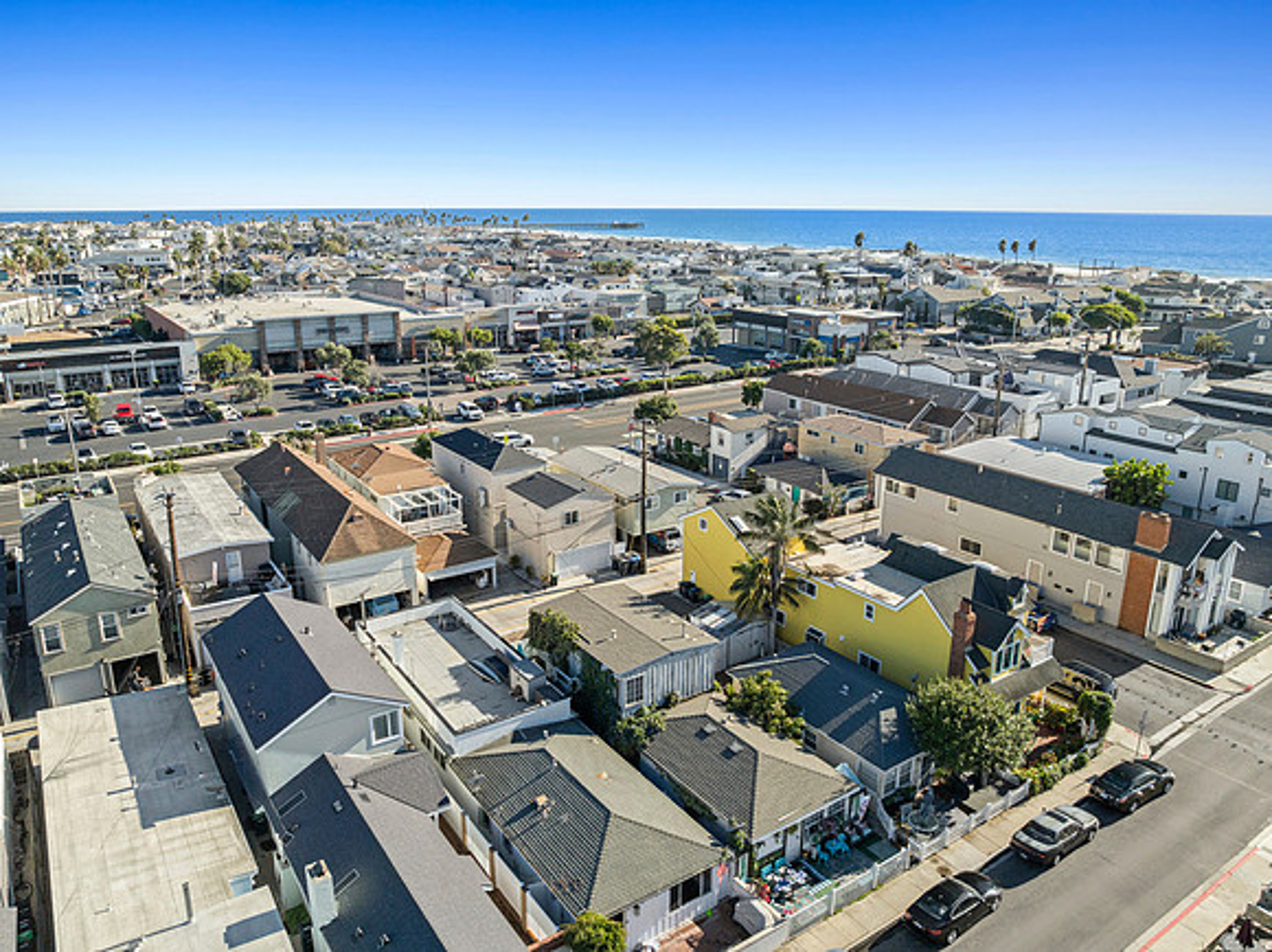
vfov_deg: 56.7
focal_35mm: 24
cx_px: 636
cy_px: 476
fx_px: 881
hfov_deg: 71.6
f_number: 2.8
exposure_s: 1/320
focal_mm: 12.3
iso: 180
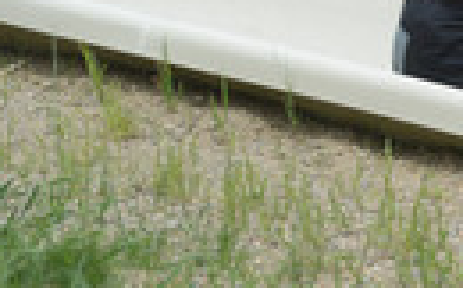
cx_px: 662
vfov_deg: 2.1
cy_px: 165
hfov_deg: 3.4
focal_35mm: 614
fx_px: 7741
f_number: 6.3
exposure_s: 1/640
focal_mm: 195
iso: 280
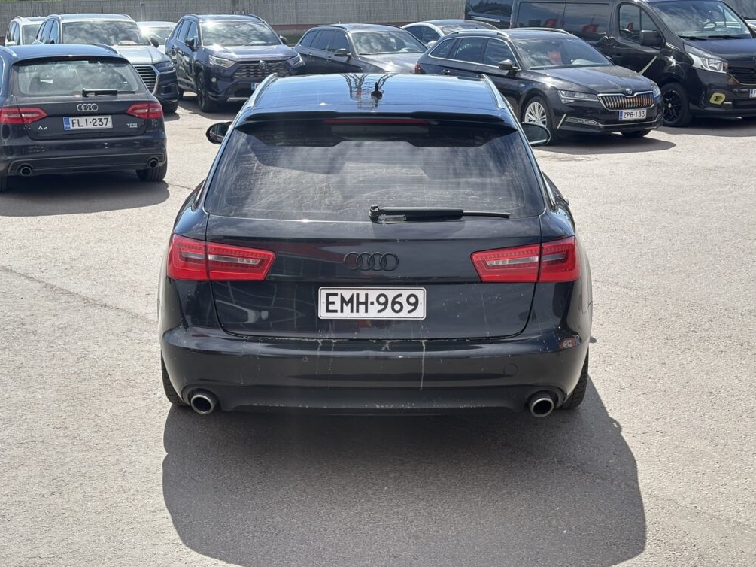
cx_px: 381
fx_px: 1158
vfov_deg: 27.5
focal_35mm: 53
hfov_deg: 36.2
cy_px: 281
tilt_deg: -11.5
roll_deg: +2.1
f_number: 1.6
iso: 50
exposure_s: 1/2075
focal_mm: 5.96
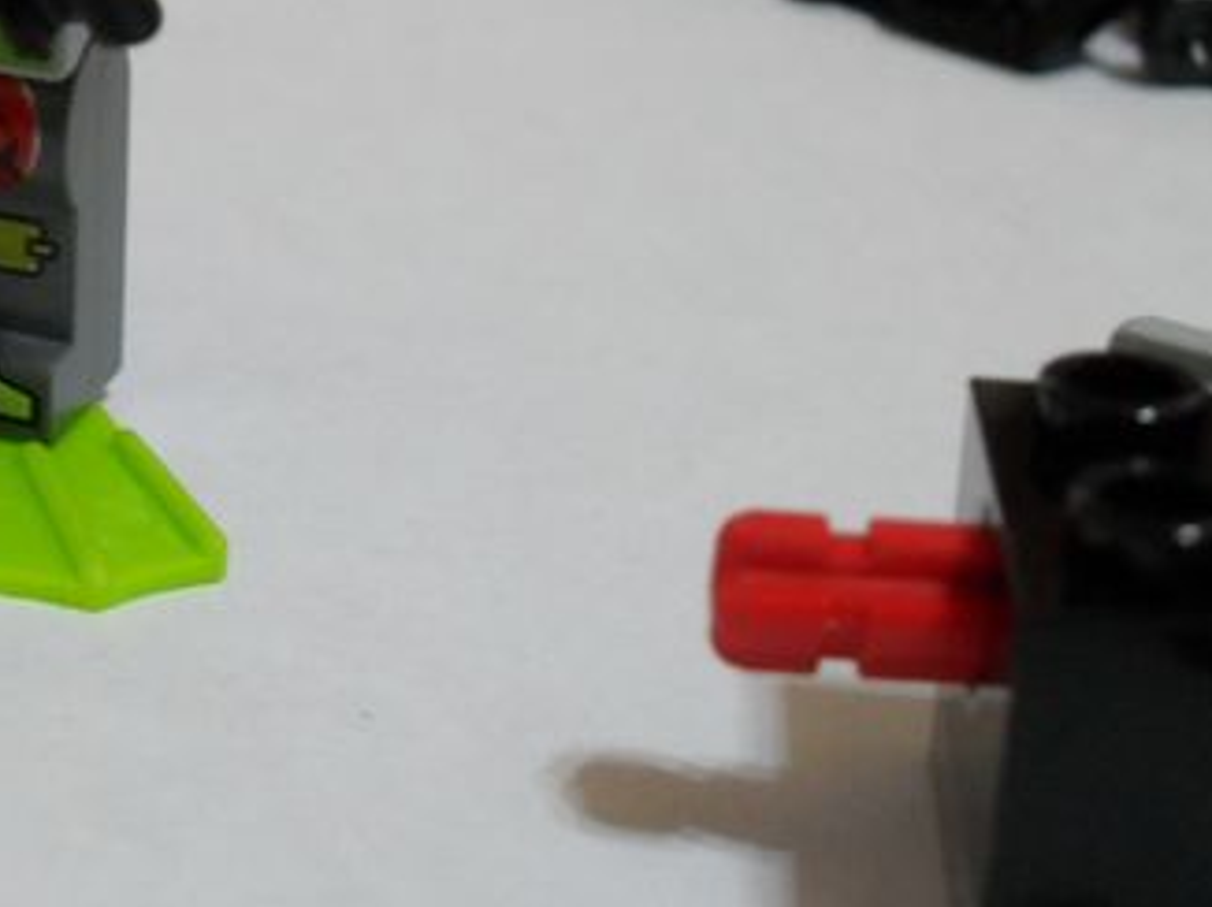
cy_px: 182
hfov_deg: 21.9
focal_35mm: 86
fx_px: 3009
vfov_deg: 17.0
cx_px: -11
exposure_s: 1/20
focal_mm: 6.2
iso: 200
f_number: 2.8
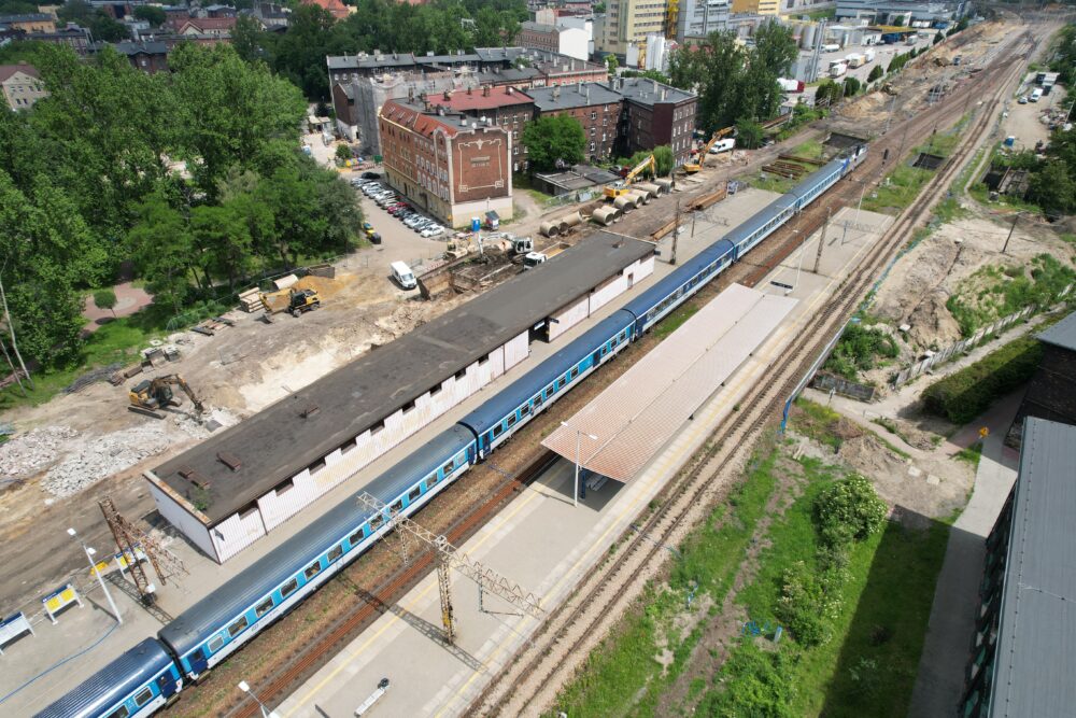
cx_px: 538
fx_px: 658
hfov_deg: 78.6
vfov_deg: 57.2
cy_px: 359
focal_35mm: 22
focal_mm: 8.38
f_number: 2.8
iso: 130
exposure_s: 1/2500
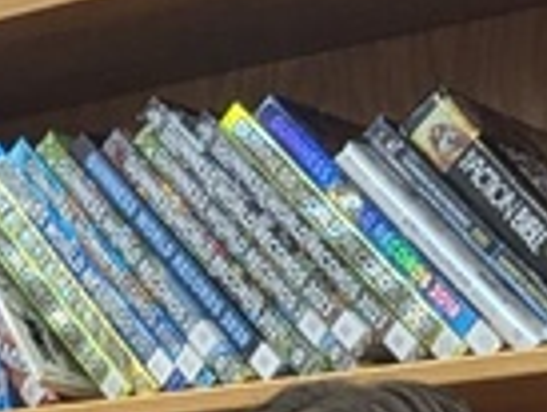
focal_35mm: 179
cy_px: 1390
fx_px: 2831
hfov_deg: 10.6
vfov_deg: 7.1
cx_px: -315
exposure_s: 1/105
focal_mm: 6.81
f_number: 1.85
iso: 258
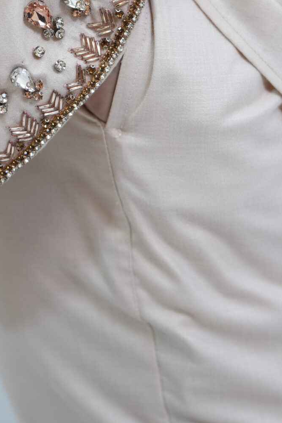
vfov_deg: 22.2
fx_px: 1057
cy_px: 60
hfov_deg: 15.1
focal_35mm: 90
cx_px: 83
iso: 320
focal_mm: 35
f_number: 2.5
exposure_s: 1/200
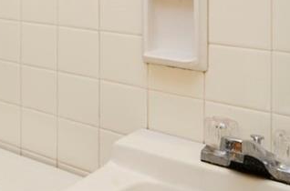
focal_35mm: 58
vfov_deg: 21.1
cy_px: -59
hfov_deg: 28.5
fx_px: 466
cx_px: -86
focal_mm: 12
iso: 800
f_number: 6.3
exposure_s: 1/160
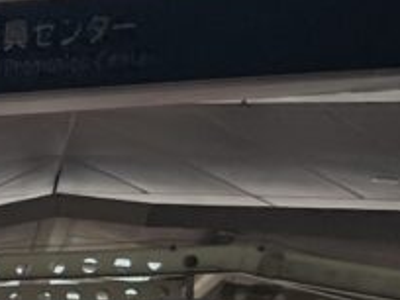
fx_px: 1884
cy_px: 578
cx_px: -810
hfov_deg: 9.4
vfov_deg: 8.7
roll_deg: +0.8
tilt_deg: -1.9
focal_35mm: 163
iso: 32
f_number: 1.6
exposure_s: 1/246
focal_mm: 4.2
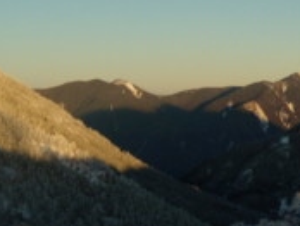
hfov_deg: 19.8
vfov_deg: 15.9
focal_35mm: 93
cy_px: 102
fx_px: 807
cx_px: 355
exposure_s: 1/640
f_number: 3.6
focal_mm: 6.4
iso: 100
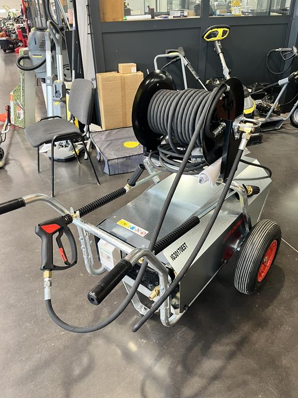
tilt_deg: -32.0
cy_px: 199
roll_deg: +2.3
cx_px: 149
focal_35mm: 26
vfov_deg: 67.3
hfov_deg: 53.1
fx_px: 298
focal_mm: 5.1
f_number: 1.6
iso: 100
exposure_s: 1/50
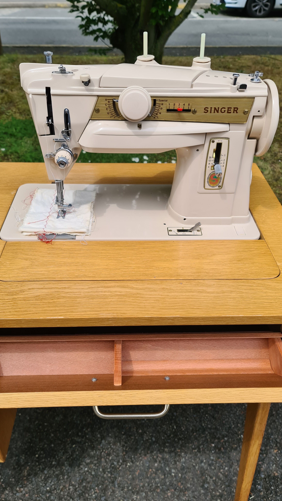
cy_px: 252
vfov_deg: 67.9
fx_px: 372
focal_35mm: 28
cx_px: 131
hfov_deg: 41.5
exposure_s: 1/560
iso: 50
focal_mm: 7
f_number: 1.8
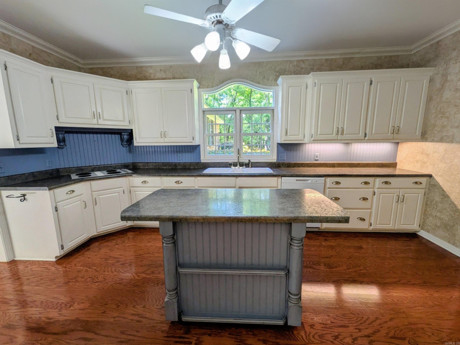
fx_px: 186
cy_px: 172
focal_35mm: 14
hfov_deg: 102.1
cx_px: 230
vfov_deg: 85.7
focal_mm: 1.85
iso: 71
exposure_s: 1/60
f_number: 2.2
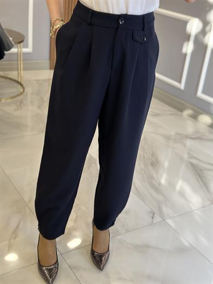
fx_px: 394
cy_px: 142
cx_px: 106
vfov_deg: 39.7
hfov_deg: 30.3
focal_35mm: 48
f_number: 1.78
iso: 80
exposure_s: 1/121
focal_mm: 6.86
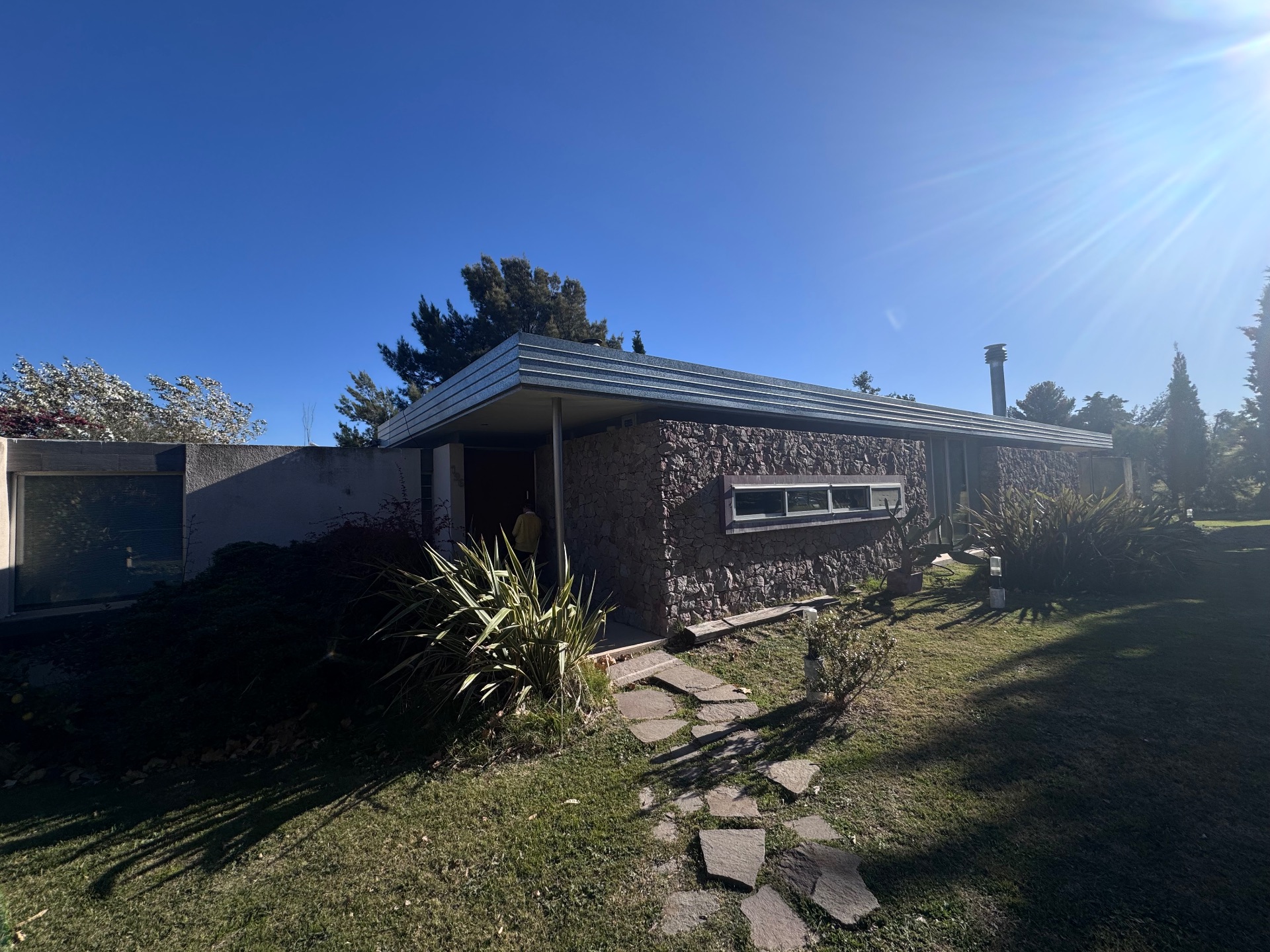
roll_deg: +2.0
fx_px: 514
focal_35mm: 14
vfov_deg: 85.7
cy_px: 476
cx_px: 635
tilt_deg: +2.8
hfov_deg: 102.1
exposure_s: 1/1927
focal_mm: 2.22
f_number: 2.2
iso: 50
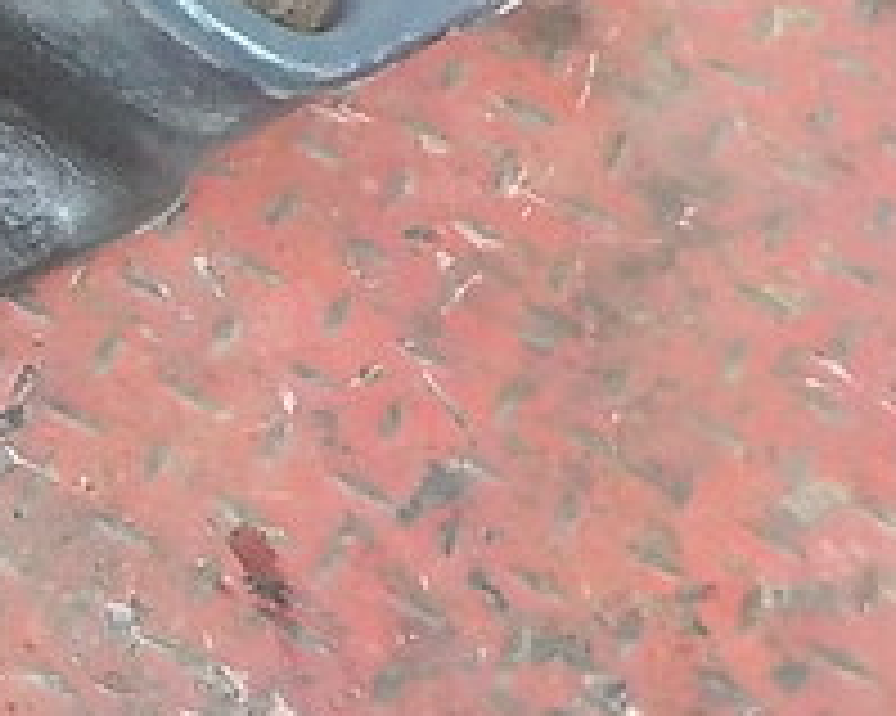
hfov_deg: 18.0
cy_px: 194
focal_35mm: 94
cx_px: -491
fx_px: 2491
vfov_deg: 16.3
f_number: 3.3
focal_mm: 4.1
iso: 800
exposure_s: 1/30
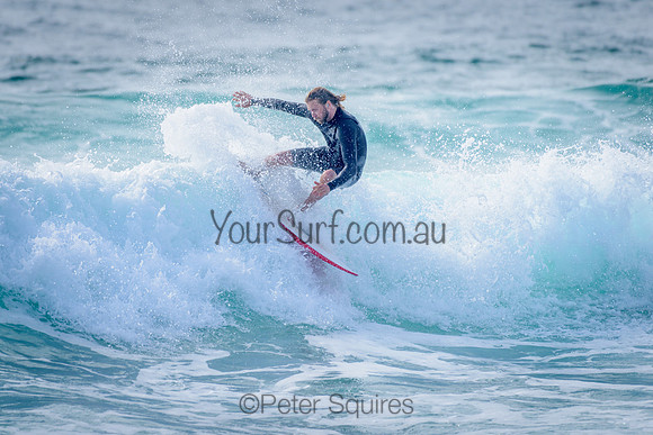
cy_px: 168
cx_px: 253
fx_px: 11121
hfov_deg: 3.4
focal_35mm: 613
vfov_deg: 2.2
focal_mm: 500
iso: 220
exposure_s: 1/2000
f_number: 5.6
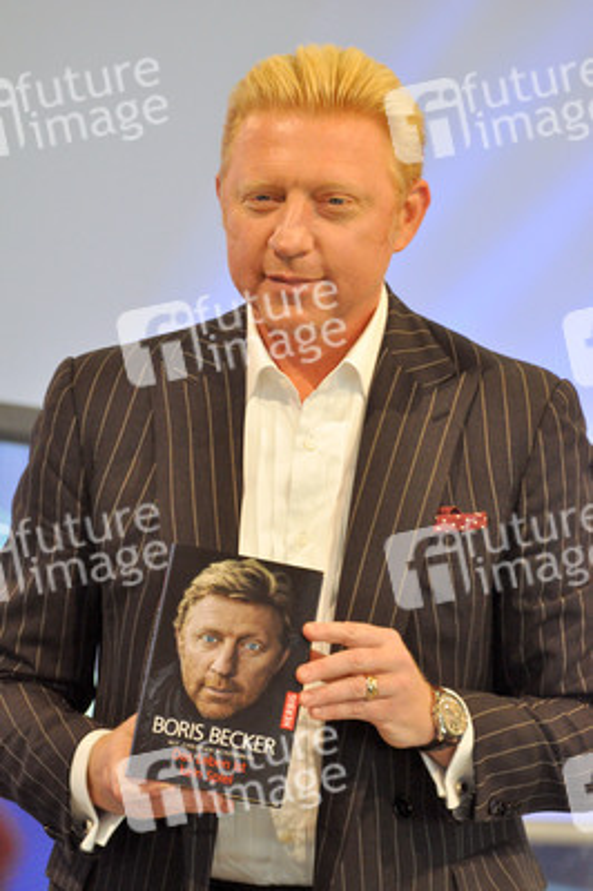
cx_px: 296
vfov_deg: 6.2
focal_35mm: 330
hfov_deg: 4.2
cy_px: 446
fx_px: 8167
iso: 2500
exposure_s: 1/200
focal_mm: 220
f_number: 6.3
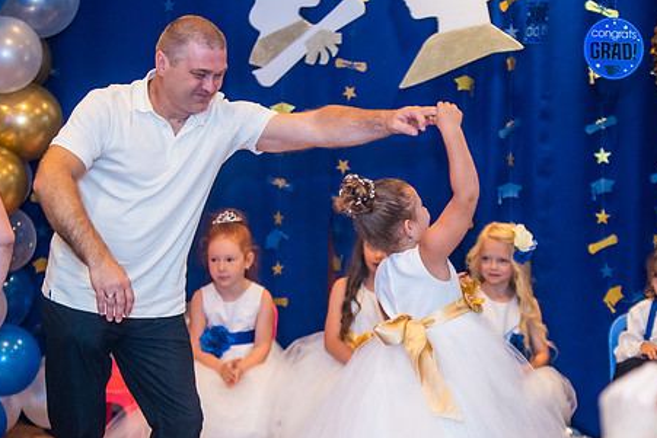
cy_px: 268
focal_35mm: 90
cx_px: 377
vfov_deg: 15.2
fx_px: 1643
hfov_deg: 22.6
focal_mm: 70
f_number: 2.8
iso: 3200
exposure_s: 1/200
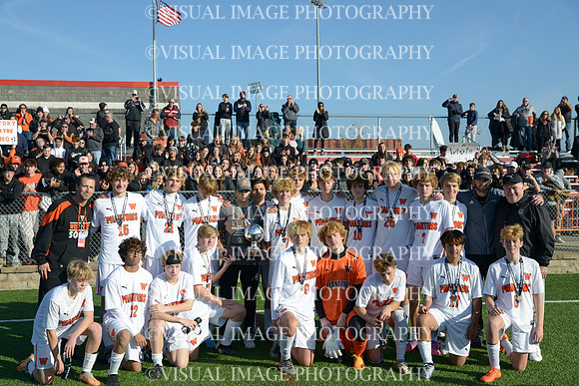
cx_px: 290
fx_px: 676
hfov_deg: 46.4
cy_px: 193
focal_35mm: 42
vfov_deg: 31.9
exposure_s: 1/3200
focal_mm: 42
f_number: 5.6
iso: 500
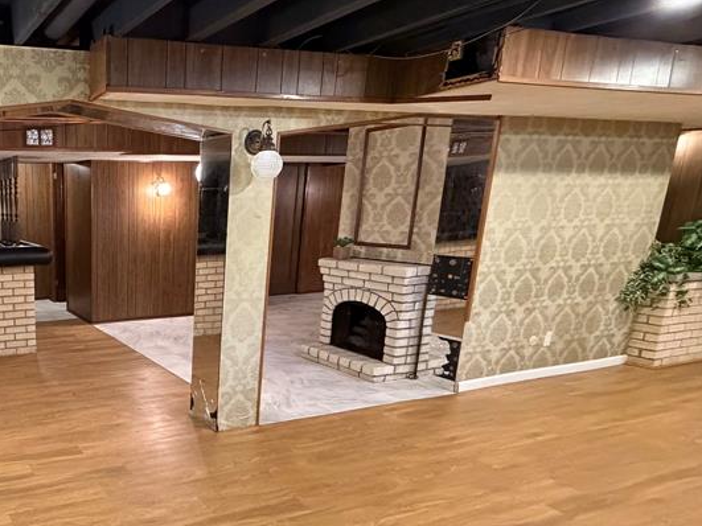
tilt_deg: -13.9
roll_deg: +1.8
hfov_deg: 55.7
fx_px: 547
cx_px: 58
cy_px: 336
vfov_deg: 50.7
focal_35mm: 27
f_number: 2.2
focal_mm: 2.22
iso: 1000
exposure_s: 1/60
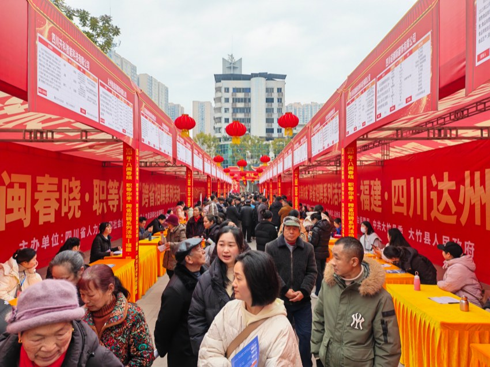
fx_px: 340
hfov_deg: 71.6
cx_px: 245
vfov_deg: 56.8
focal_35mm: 24
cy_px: 184
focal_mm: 5.52
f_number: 1.9
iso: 320
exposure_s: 1/400
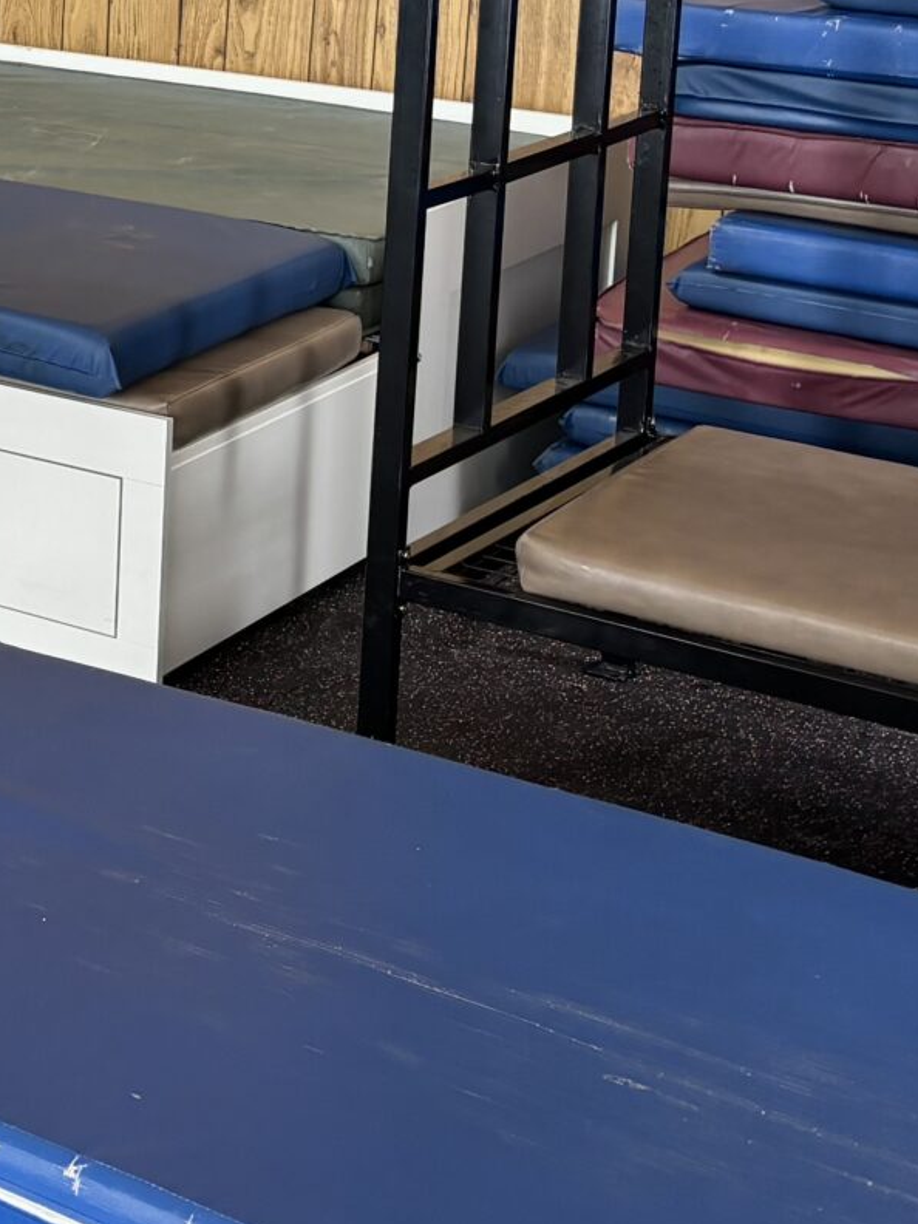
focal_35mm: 84
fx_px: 2970
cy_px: 46
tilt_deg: -8.6
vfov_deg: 22.5
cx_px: -731
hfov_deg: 15.2
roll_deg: -1.0
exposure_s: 1/121
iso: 64
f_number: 1.6
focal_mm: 5.96
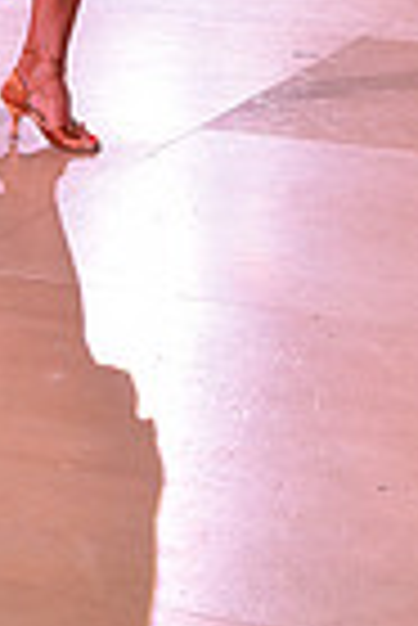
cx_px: -227
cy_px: -338
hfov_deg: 7.3
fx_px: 3196
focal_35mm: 184
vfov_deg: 10.7
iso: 2500
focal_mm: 44
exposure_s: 1/320
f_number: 7.1
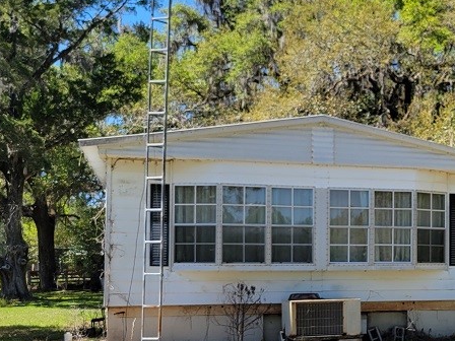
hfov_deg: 31.0
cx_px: 448
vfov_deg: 25.0
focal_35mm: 58
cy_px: 242
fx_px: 762
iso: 40
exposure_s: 1/1343
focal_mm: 5.4
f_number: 1.8
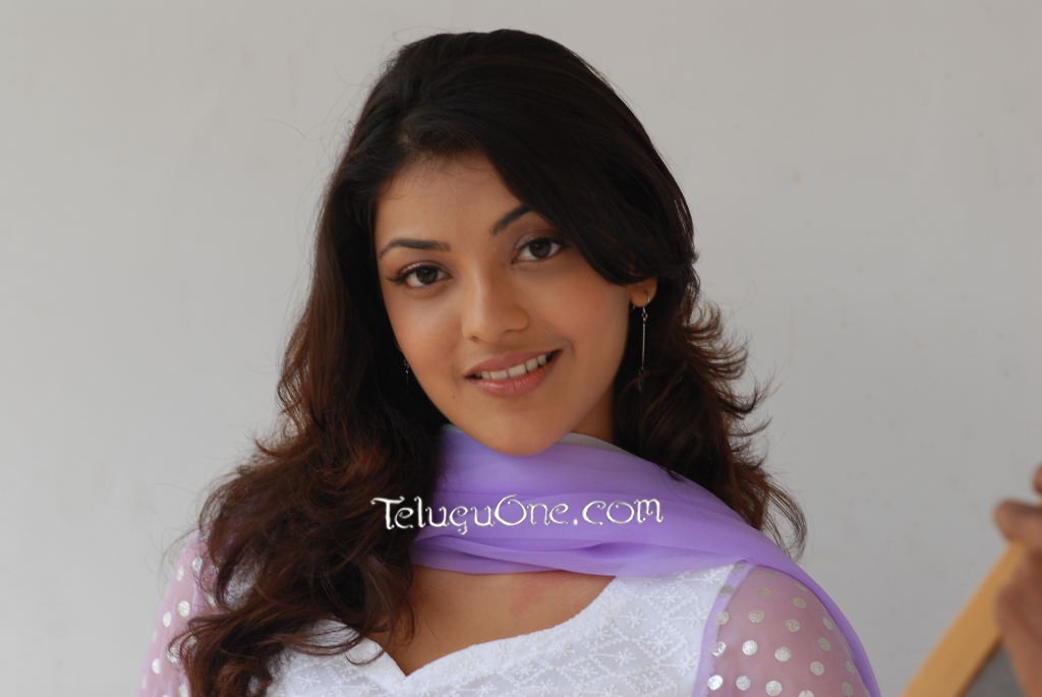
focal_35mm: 188
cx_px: 521
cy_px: 348
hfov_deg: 11.0
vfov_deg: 7.3
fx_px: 5432
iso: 200
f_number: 5
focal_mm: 125
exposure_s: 1/160
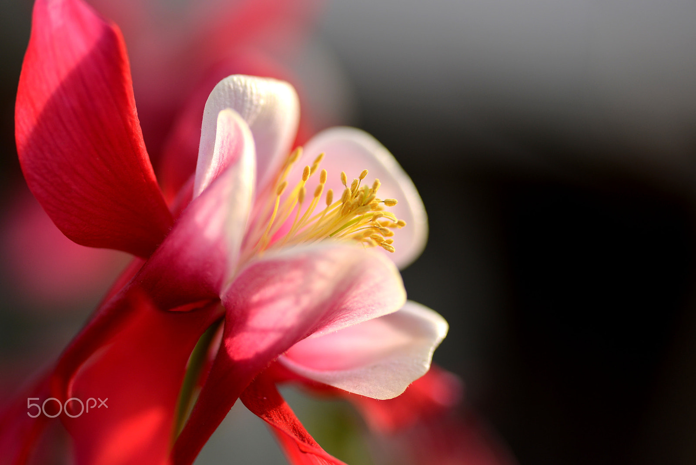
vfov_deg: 15.2
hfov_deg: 22.6
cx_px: 348
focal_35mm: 90
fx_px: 1741
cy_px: 232
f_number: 5.6
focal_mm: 90
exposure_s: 1/1500
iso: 200
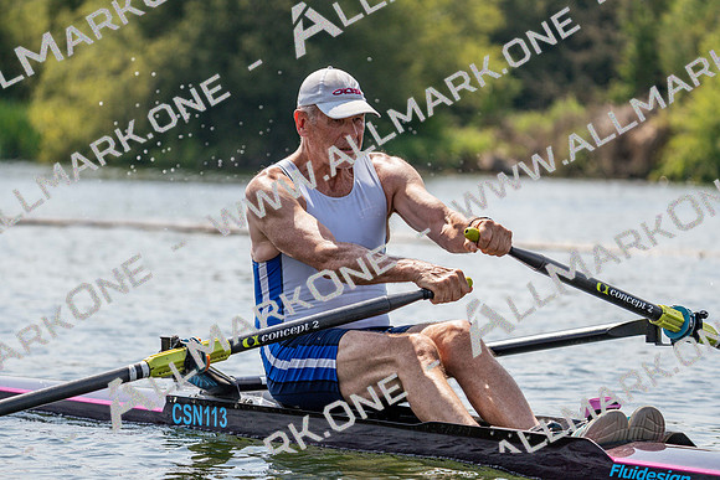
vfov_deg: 6.3
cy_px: 240
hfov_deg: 9.4
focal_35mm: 218
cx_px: 360
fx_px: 4361
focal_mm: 218
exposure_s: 1/1600
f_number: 5.6
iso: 200
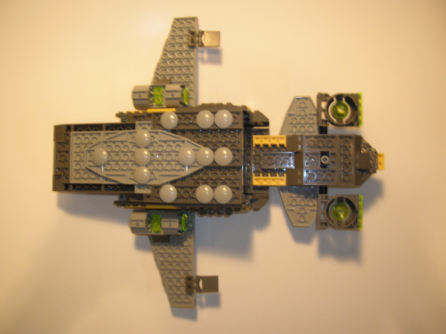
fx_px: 438
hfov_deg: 54.0
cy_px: 167
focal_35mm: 34
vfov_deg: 41.7
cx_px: 223
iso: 200
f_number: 2.9
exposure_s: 1/13.7
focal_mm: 5.7
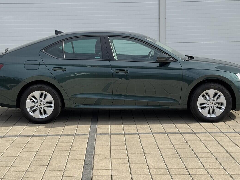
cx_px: 119
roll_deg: +0.6
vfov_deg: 22.2
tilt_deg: -4.7
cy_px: 76
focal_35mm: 66
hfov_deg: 29.4
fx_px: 458
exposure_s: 1/1818
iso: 64
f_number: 1.78
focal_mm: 6.76
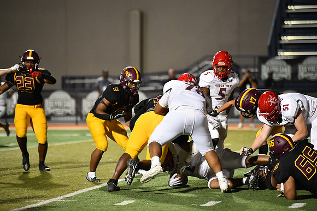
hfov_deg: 10.3
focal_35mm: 200
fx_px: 1761
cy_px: 106
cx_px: 158
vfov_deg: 6.9
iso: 5600
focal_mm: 200
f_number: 2.8
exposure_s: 1/1250
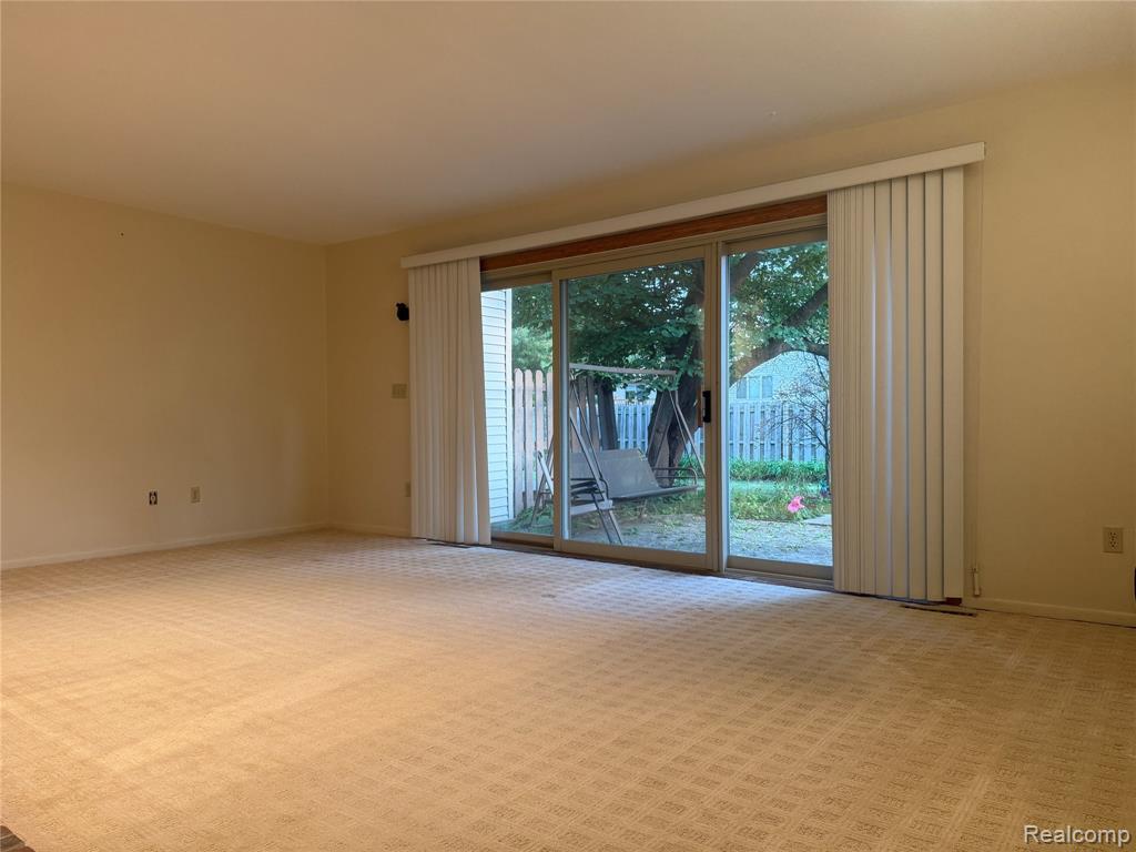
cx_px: 568
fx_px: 788
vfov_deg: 56.8
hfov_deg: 71.6
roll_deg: -0.6
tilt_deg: -0.3
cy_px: 426
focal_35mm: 24
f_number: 1.78
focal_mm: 6.76
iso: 160
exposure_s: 1/60
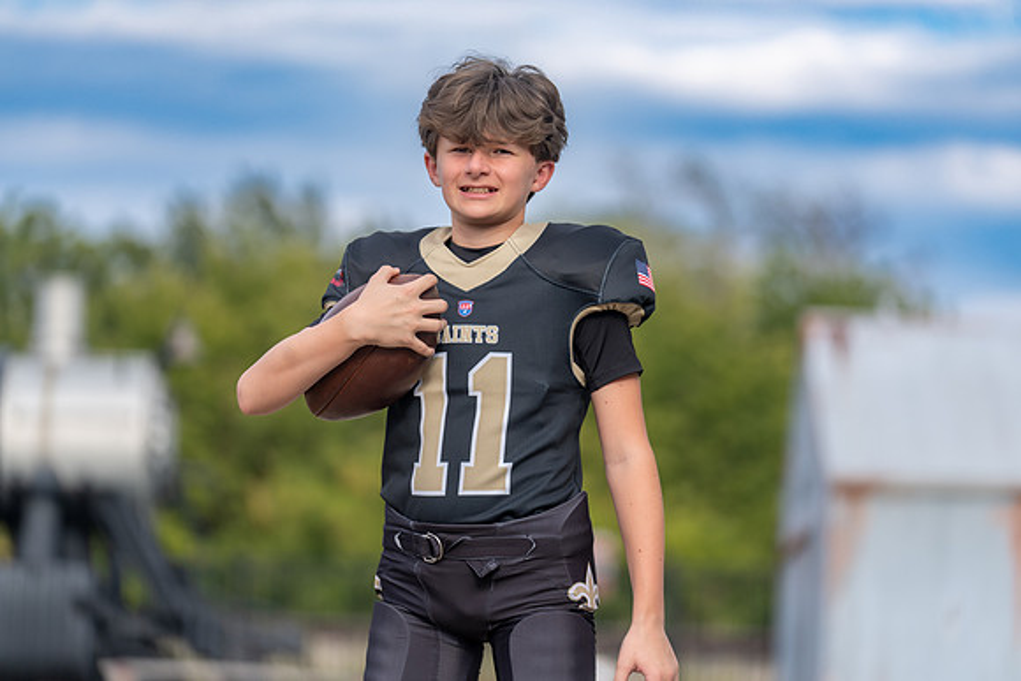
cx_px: 510
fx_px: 4083
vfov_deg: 9.5
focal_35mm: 144
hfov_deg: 14.3
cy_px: 340
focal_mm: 142
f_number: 2.8
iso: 100
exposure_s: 1/1000
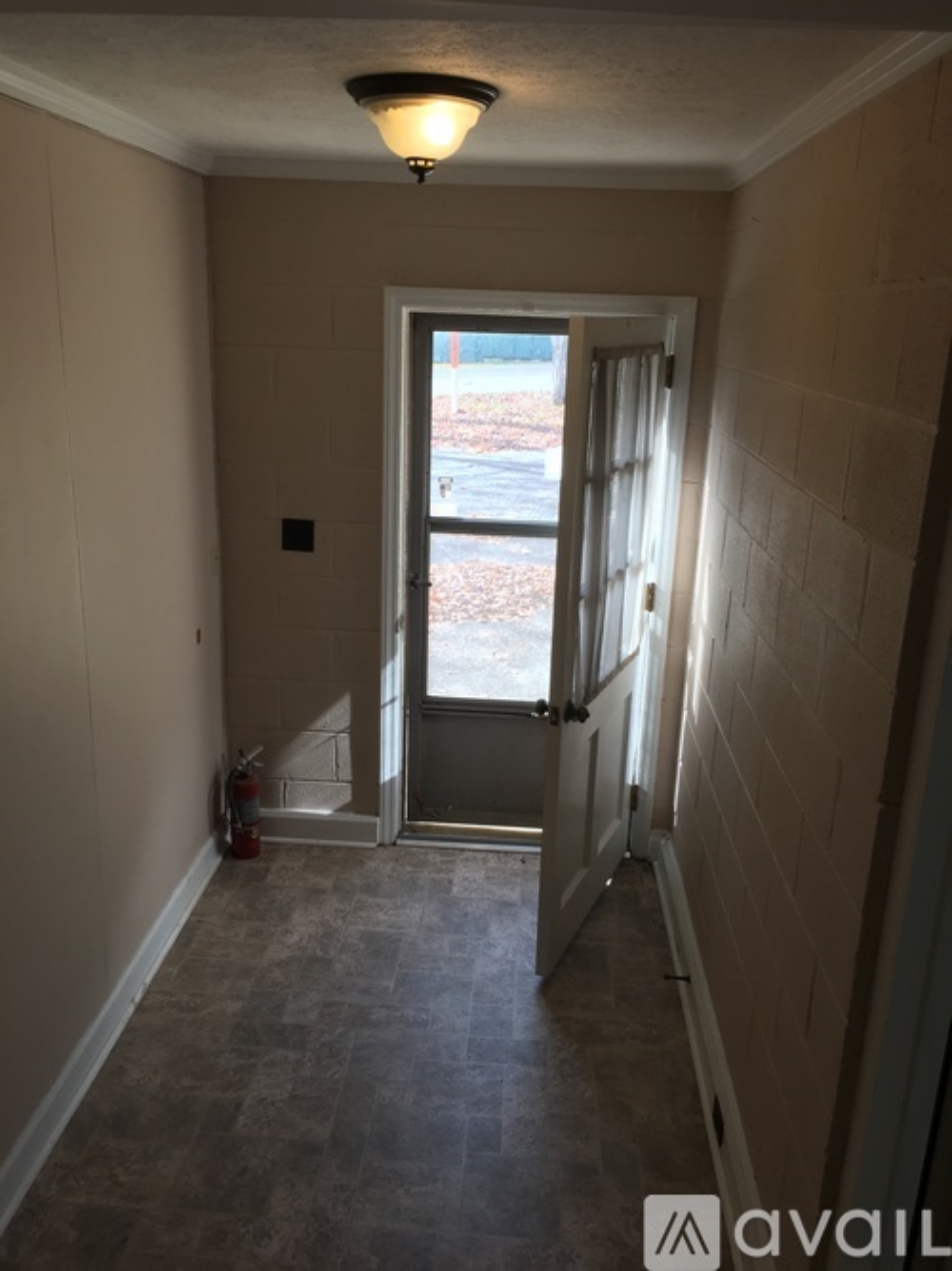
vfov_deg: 61.7
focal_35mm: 29
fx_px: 1064
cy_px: 636
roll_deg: -2.2
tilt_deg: -15.5
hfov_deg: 48.2
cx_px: 476
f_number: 2.2
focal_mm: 4.15
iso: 40
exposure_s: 1/120
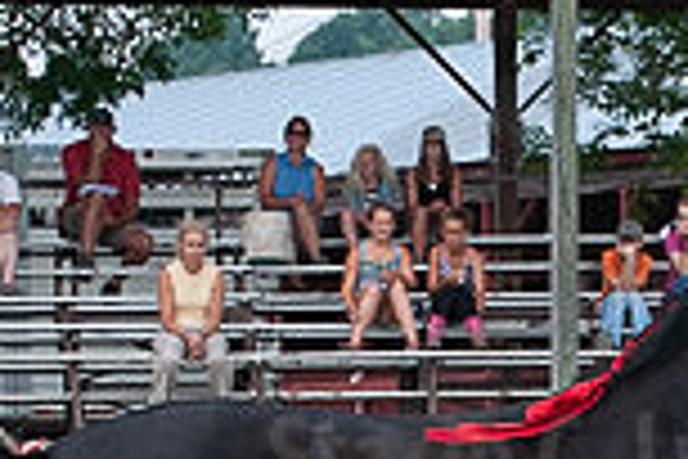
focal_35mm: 336
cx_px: 679
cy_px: 596
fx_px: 6421
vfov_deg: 4.1
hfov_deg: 6.1
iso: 1800
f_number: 5.6
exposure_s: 1/1600
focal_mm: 102
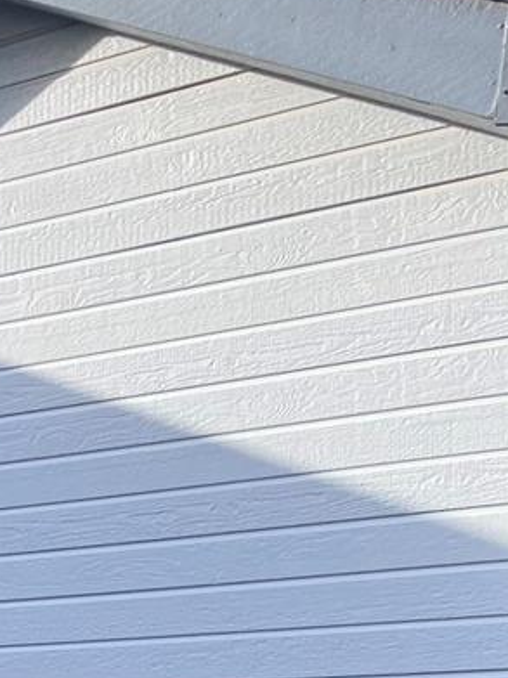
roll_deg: +2.3
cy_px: 792
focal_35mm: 86
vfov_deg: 21.3
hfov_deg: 17.0
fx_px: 1684
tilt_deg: +1.8
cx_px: 87
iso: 32
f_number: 1.8
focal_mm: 3.99
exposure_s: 1/725
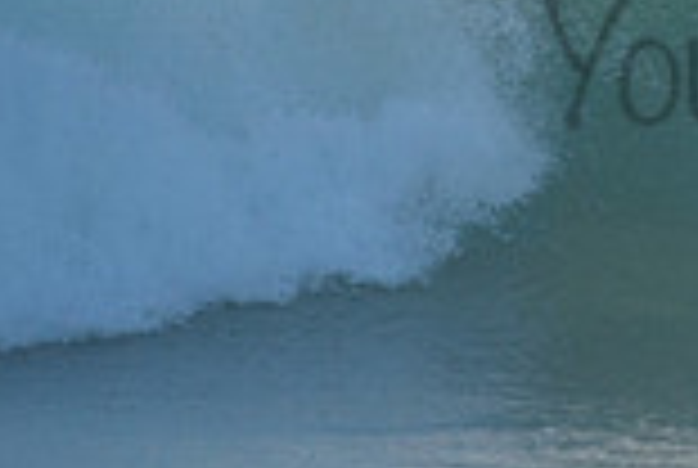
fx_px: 36268
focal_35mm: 1867
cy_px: 20
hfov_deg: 1.1
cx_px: 1009
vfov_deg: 0.7
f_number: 5.6
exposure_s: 1/2500
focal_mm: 500
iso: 1250
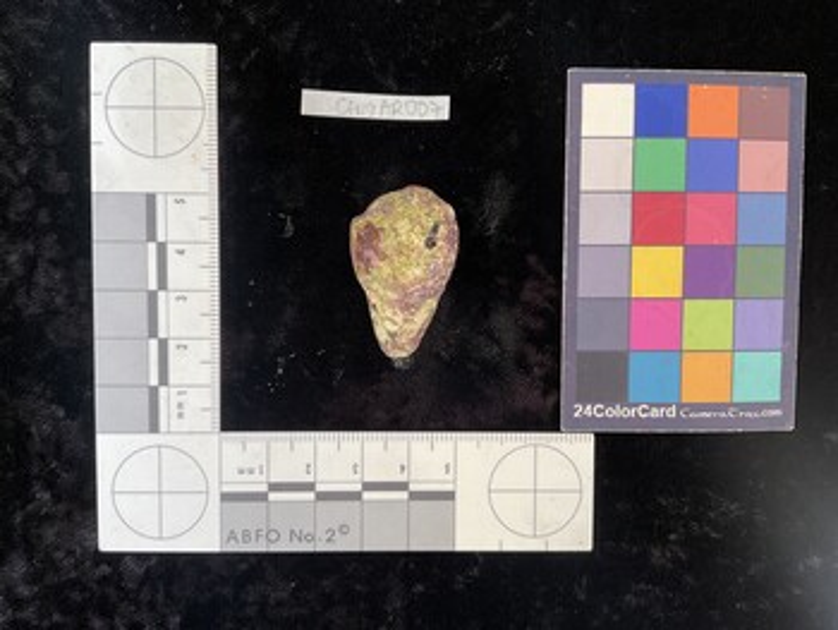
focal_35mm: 29
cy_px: 315
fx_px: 703
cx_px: 419
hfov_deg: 61.6
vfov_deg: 48.3
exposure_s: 1/60
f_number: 1.8
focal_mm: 3
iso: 40
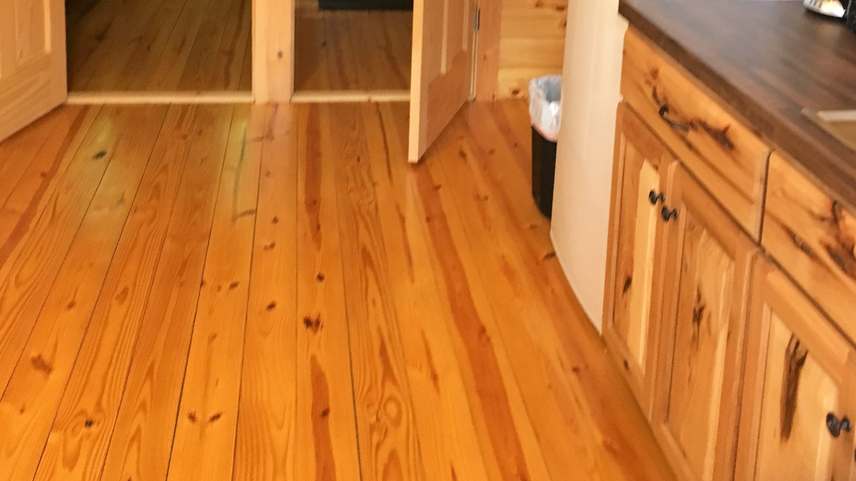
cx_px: 435
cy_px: -57
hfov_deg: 47.4
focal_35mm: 43
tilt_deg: -8.8
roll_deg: -0.6
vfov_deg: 25.5
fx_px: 976
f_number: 2.2
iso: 200
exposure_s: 1/24
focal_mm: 4.15
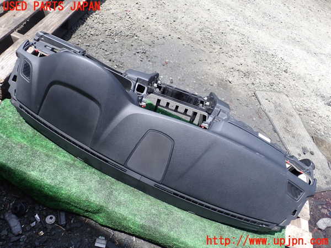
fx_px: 287
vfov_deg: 46.8
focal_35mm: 30
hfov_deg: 60.0
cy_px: 124
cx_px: 166
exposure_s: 1/500
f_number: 3.2
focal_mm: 5.4
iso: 100
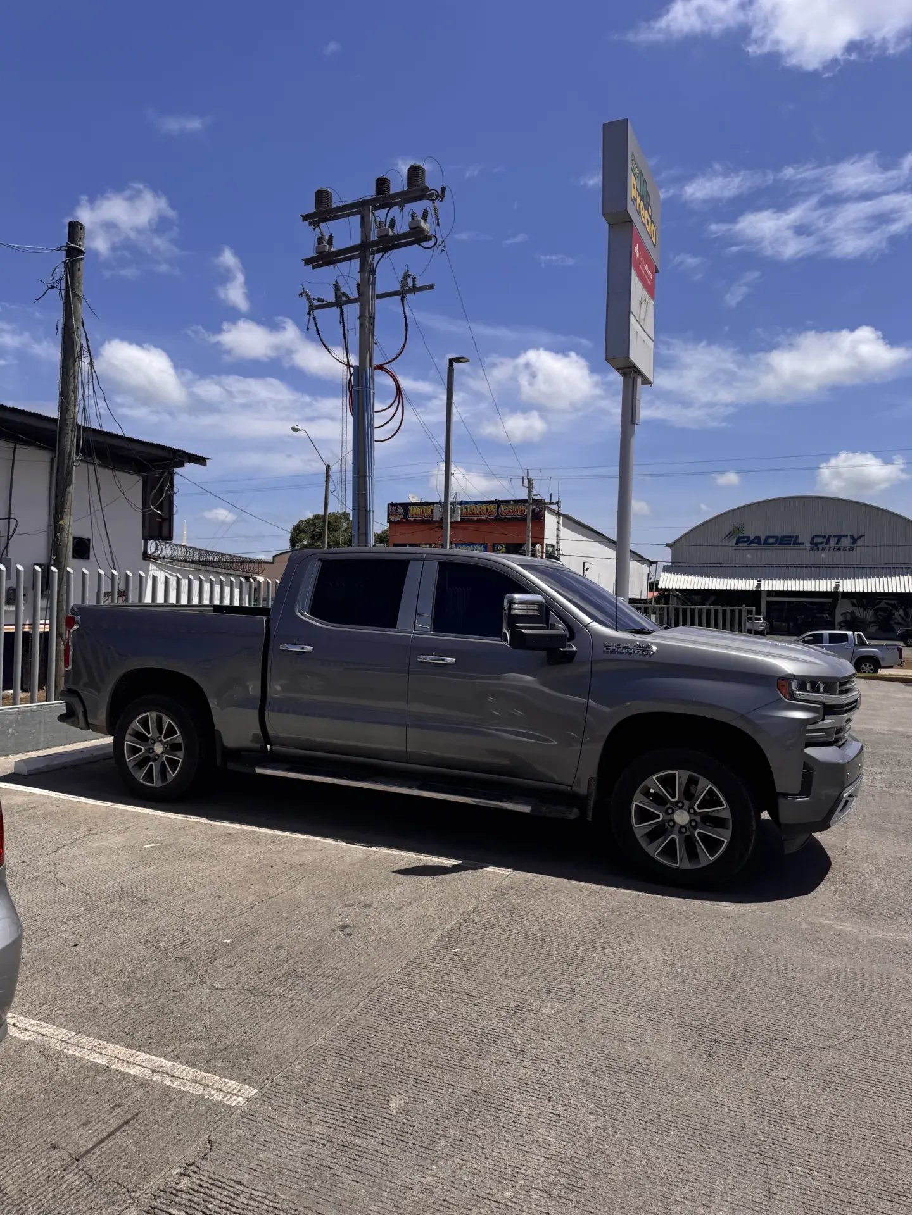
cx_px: 456
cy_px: 608
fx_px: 843
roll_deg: -2.3
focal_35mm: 24
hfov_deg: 56.8
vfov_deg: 71.6
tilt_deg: +1.9
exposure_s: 1/7092
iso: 80
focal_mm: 6.76
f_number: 1.78
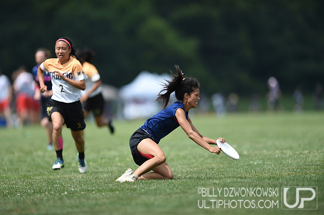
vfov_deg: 3.4
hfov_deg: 5.2
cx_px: 162
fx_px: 3595
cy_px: 108
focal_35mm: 400
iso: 100
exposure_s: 1/1600
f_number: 2.8
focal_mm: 400
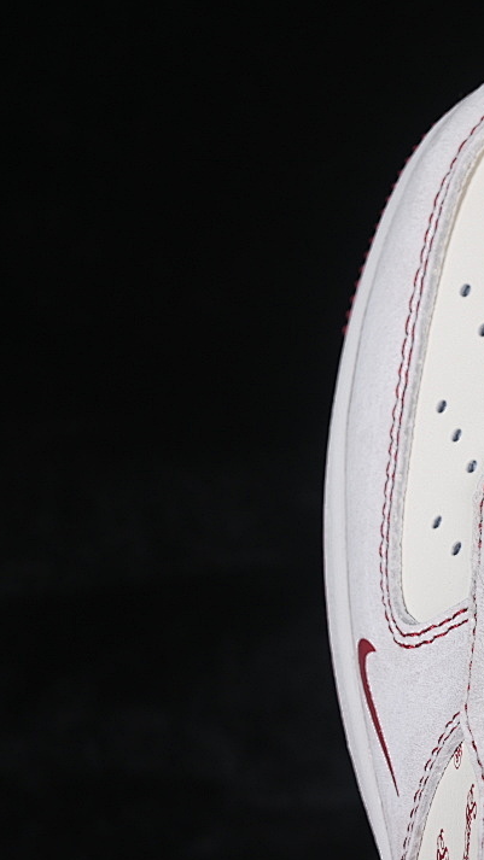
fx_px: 2715
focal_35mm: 119
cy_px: 432
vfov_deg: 18.0
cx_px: 593
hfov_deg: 10.0
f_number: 7.1
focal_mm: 50
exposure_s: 1/80
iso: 160
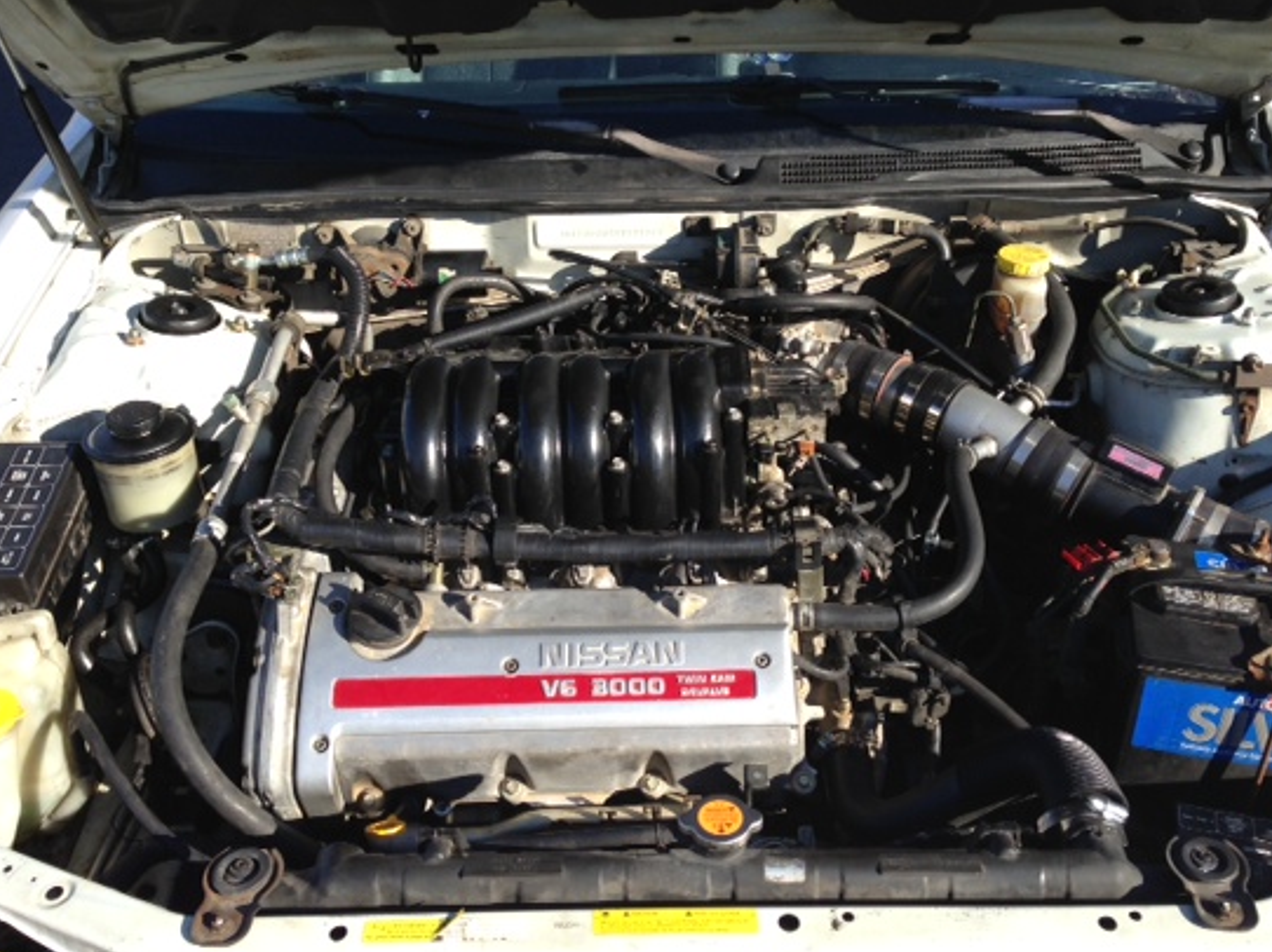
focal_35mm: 39
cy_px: 441
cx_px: 631
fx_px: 1432
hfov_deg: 47.9
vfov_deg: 36.8
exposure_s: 1/704
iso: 50
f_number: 2.4
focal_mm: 4.13
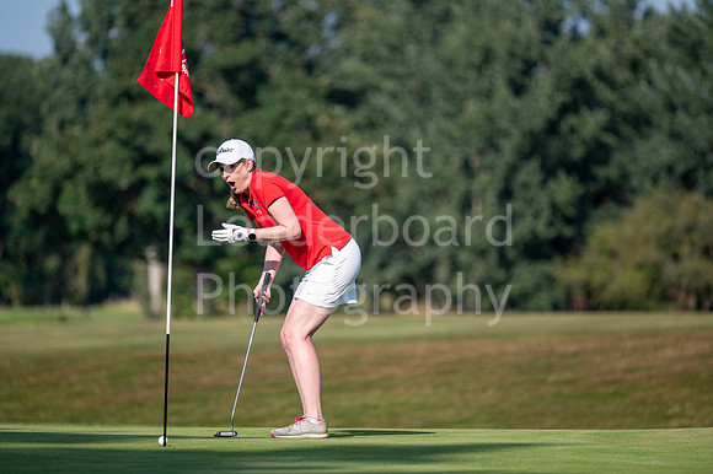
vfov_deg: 4.6
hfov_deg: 6.9
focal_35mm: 300
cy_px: 237
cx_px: 356
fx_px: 5938
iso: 100
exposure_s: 1/800
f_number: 4
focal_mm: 300
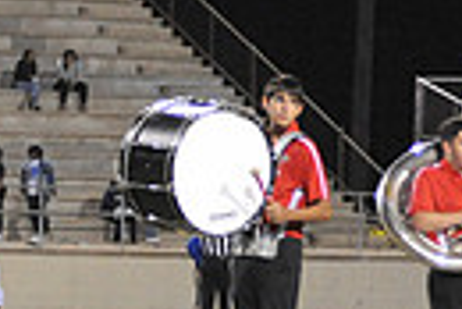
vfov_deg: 3.9
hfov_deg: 5.7
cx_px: -444
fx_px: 4574
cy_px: 281
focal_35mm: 356
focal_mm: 80
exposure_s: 1/160
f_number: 5.6
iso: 6400
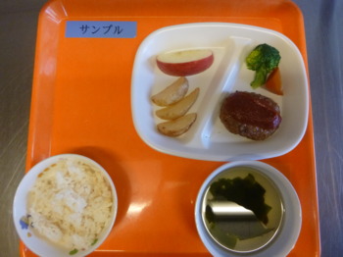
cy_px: 128
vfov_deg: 54.8
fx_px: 248
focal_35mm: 25
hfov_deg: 69.4
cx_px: 172
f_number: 3.9
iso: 400
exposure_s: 1/20
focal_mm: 4.5
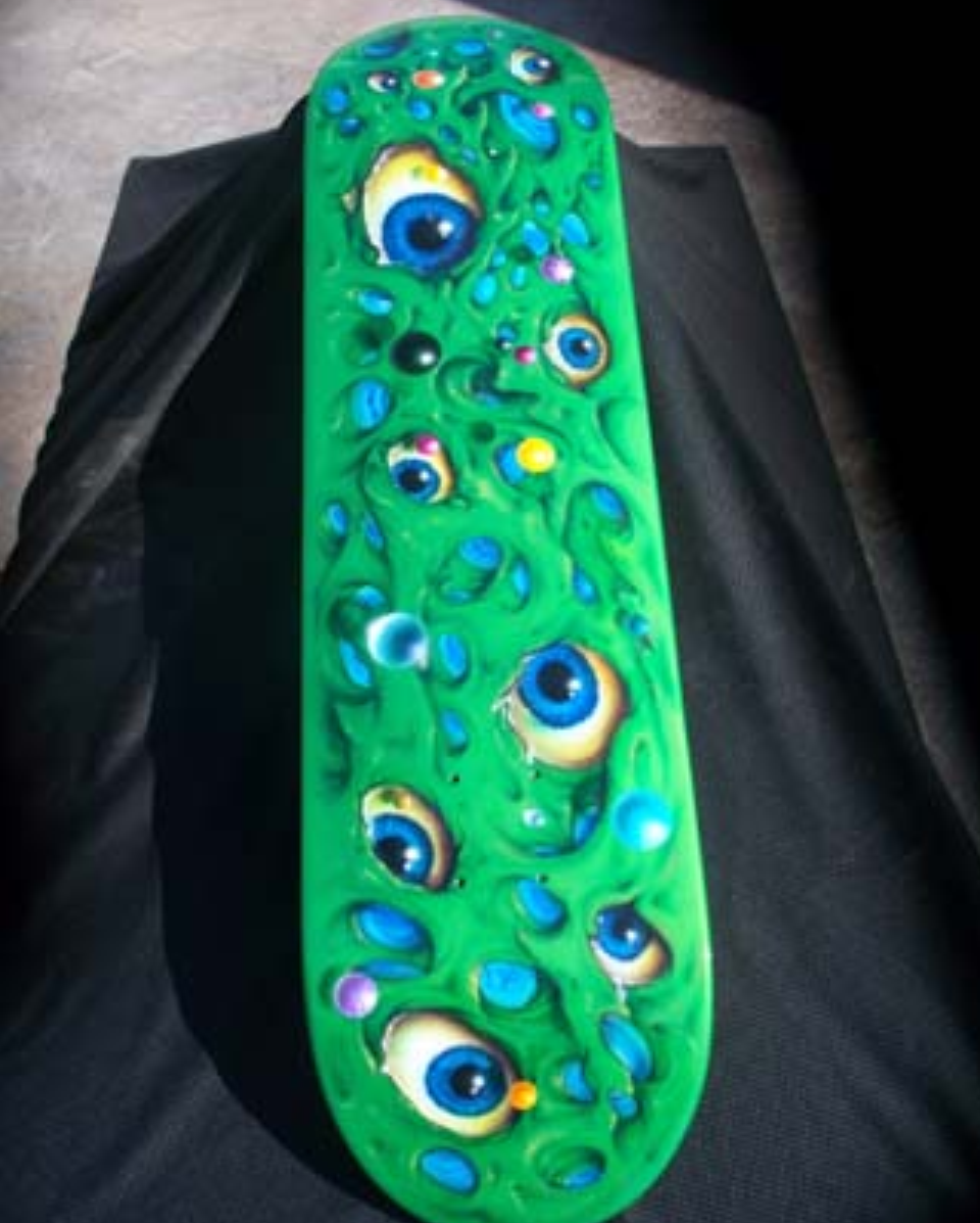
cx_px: 493
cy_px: 610
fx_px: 1376
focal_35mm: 38
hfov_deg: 39.2
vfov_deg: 47.9
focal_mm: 7.54
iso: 64
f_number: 2.8
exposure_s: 1/640
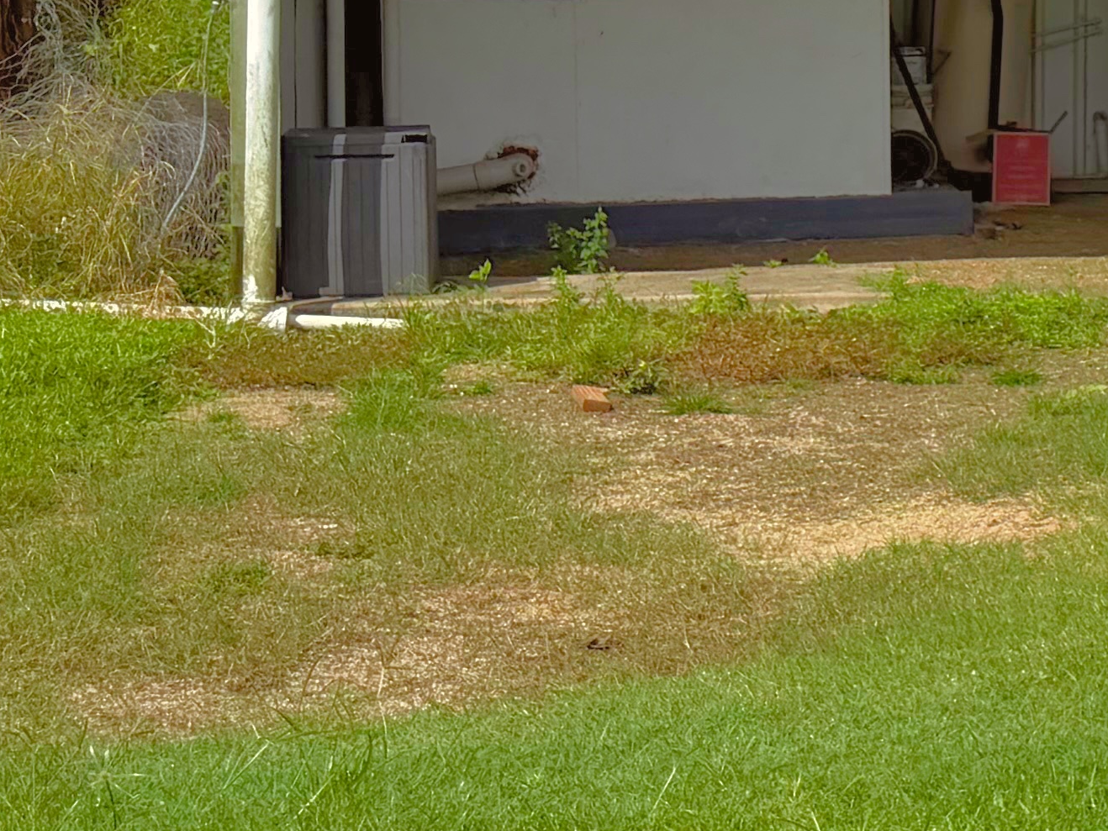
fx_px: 3329
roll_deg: -1.1
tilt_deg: -3.1
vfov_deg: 14.1
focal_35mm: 104
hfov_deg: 15.0
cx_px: 2272
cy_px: 151
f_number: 1.78
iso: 80
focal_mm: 6.76
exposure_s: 1/8130
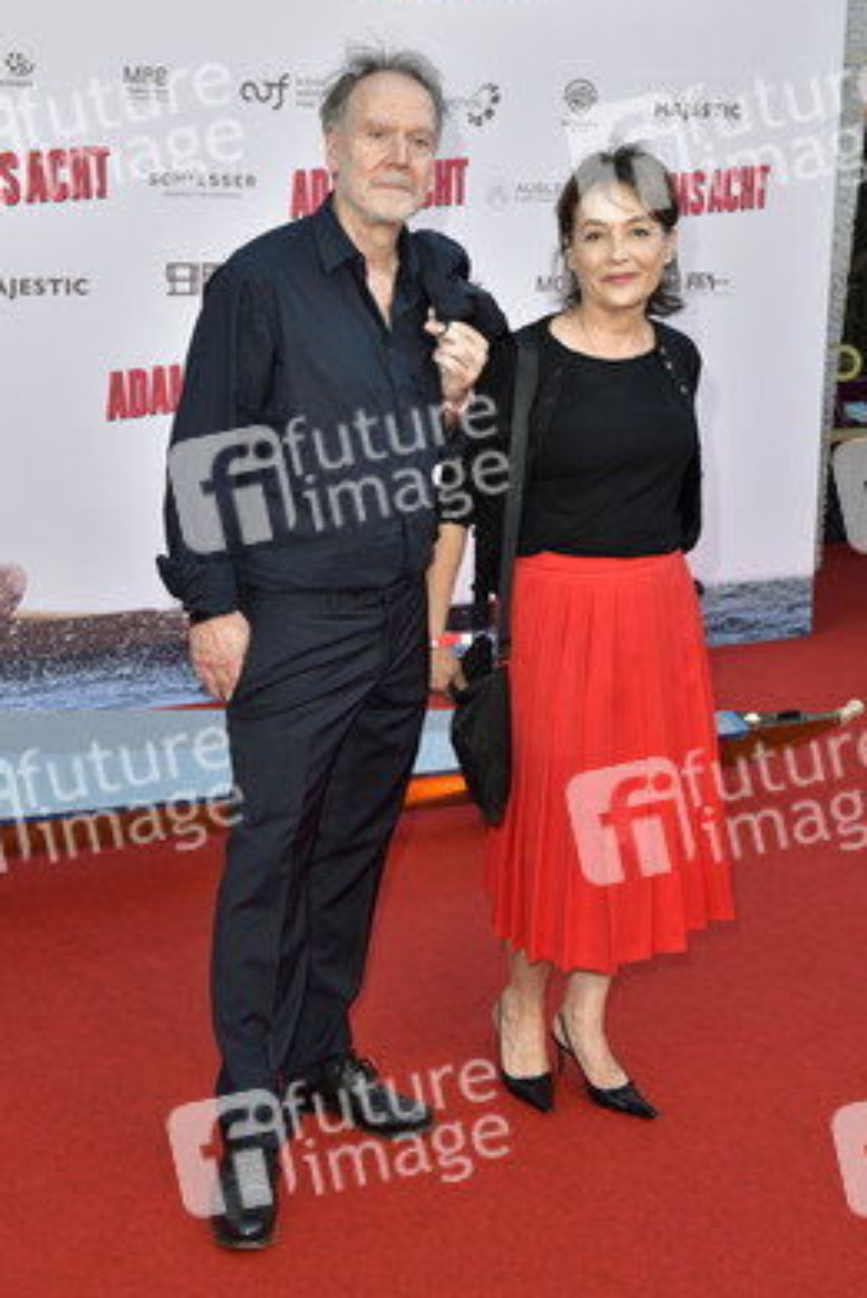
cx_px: 435
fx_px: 1660
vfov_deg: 42.7
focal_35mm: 46
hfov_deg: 29.3
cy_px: 641
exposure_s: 1/250
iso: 1250
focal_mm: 45
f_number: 6.3
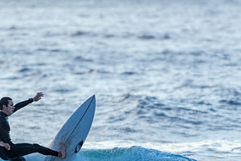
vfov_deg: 0.9
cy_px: 161
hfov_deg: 1.4
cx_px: 46
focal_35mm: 1464
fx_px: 9800
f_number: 5.6
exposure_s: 1/1250
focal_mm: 480
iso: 450
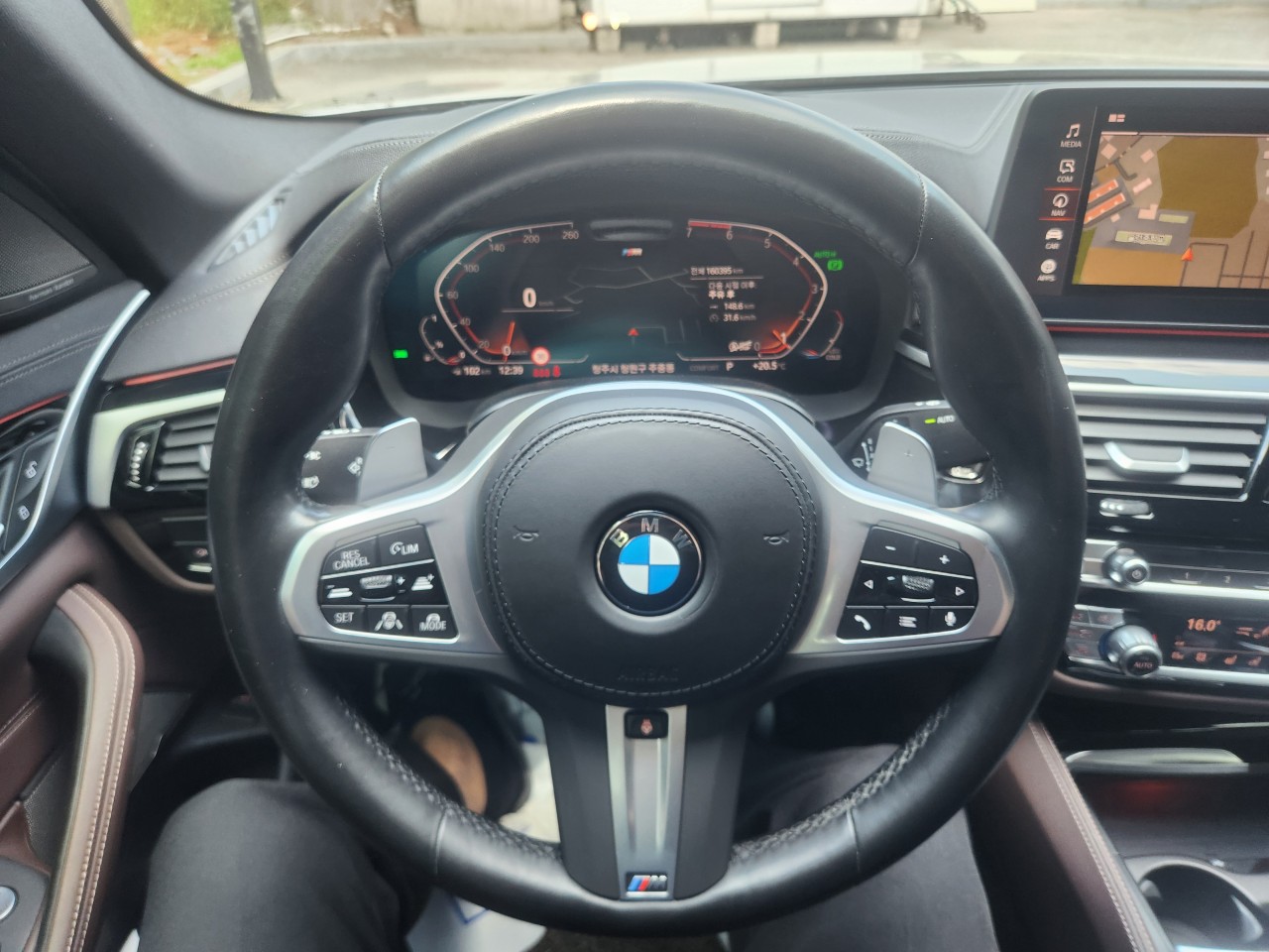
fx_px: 843
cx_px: 634
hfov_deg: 73.9
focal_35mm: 23
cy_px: 476
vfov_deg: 58.9
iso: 160
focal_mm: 5.4
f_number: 1.8
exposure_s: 1/79.9
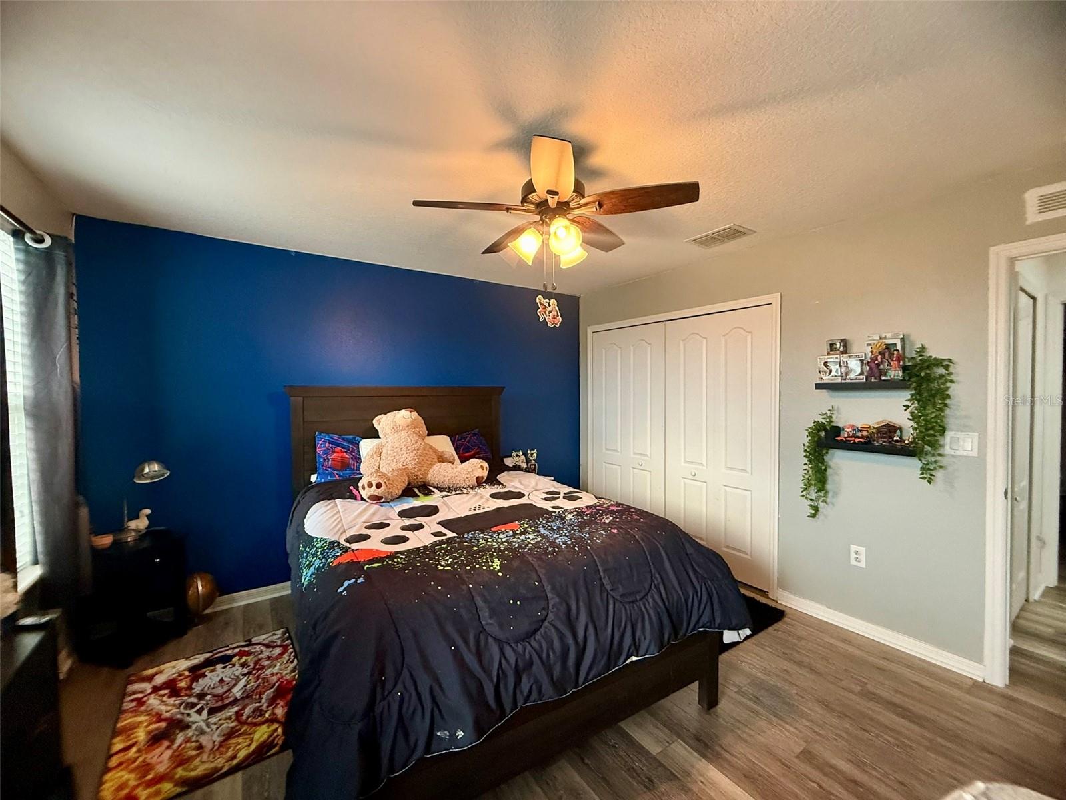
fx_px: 431
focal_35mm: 14
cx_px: 533
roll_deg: +0.5
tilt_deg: -0.1
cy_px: 400
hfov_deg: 102.1
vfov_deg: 85.7
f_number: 2.2
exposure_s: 1/60
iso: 400
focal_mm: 2.22
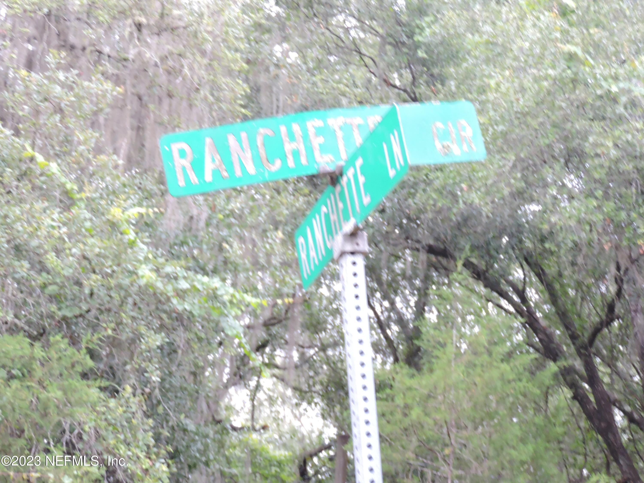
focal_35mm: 90
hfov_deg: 21.8
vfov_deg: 16.4
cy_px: 242
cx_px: 322
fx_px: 1674
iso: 800
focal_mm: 16.1
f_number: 4.1
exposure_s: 1/10
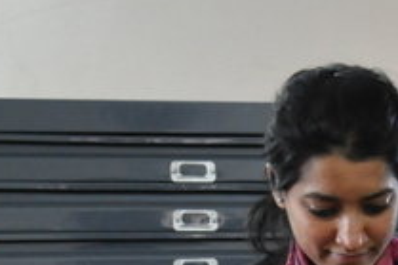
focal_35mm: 162
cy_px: 566
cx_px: 552
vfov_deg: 8.0
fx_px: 1790
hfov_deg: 12.2
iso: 1600
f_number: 4
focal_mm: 22
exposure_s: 1/30
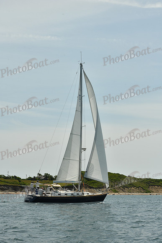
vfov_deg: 28.8
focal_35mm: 70
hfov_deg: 19.5
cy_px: 122
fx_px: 472
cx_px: 81
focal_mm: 70
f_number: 11
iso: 320
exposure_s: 1/1000
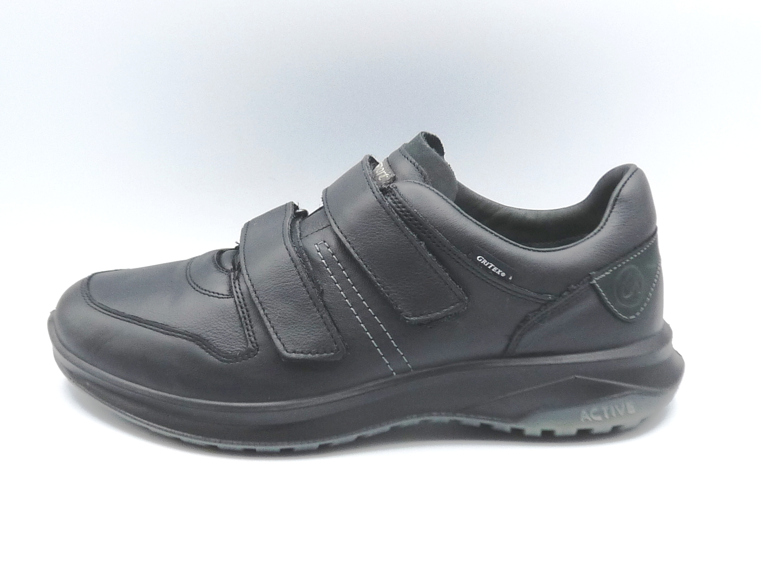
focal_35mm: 48
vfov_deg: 30.3
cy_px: 286
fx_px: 1055
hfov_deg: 39.7
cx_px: 380
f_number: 4
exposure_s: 1/160
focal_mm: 4.8
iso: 100
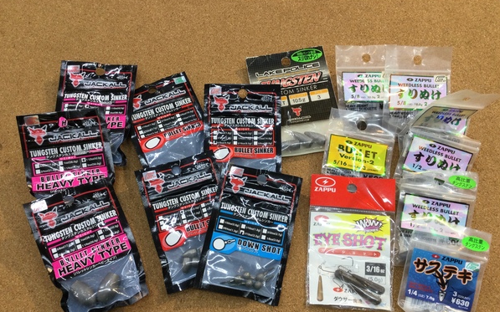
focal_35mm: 33
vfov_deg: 38.2
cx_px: 250
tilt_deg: -68.0
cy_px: 178
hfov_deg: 58.1
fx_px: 450
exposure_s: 1/40
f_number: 2.4
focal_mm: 3.3
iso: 25
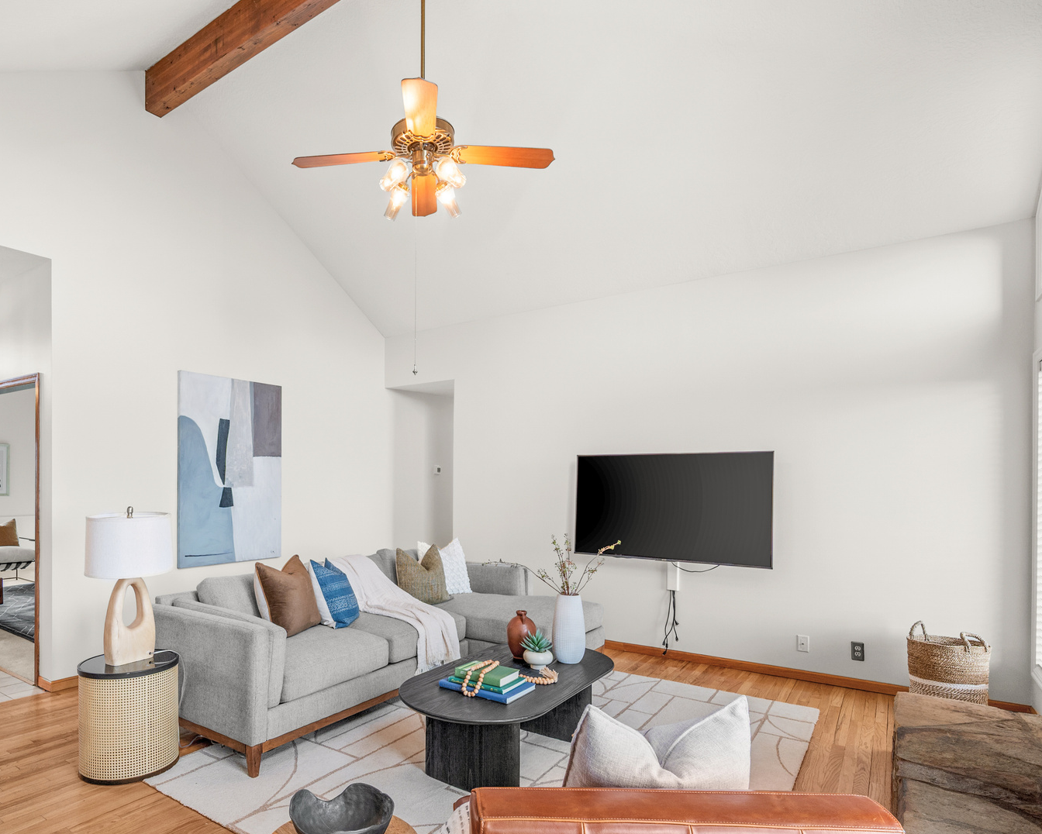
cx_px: 400
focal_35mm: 20
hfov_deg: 79.1
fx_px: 617
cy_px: 478
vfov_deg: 67.8
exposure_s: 1/6
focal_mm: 14
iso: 400
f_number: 7.1
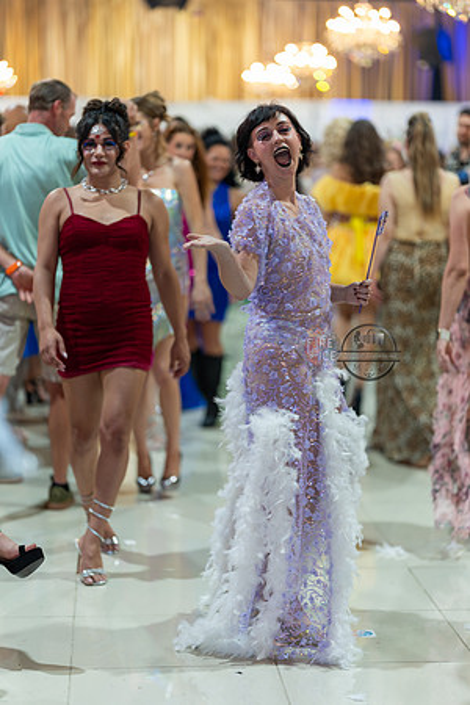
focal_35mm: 85
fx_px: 1664
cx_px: 235
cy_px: 352
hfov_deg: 16.1
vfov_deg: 23.9
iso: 200
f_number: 1.4
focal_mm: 85
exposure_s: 1/160
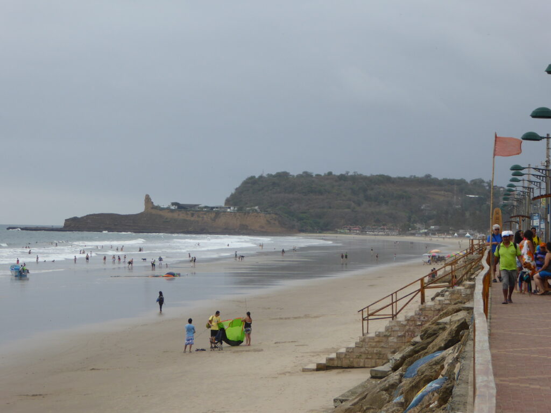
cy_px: 206
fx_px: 1703
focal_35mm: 107
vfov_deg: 13.8
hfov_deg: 18.4
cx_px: 276
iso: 100
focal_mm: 17.5
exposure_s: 1/320
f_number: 5
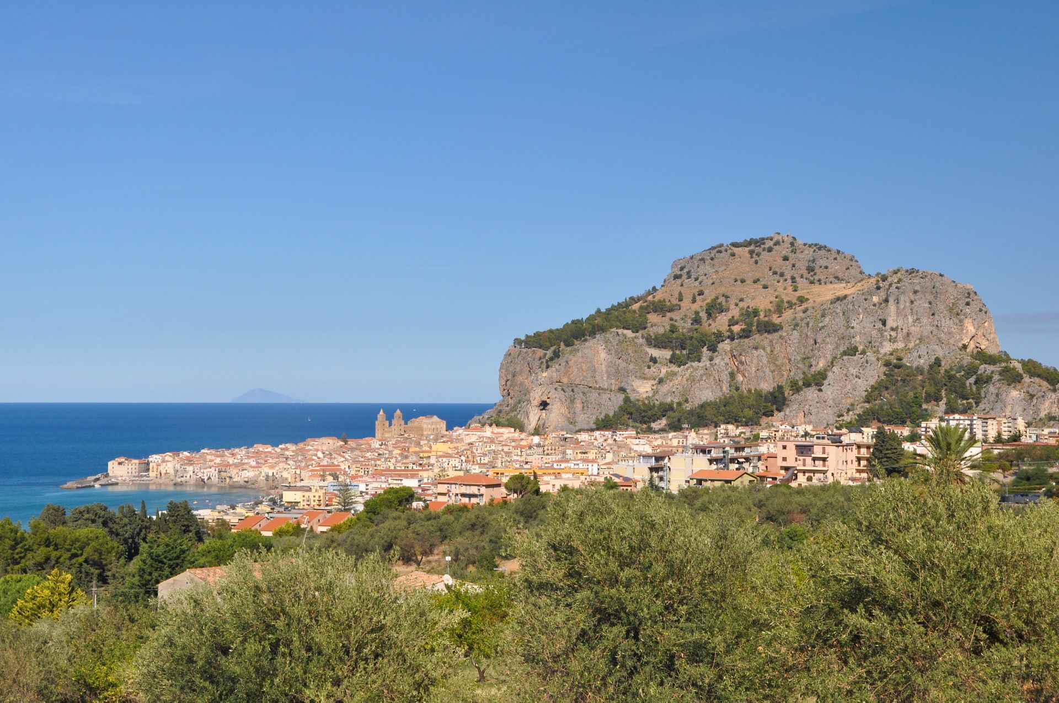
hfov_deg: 37.9
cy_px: 352
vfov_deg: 25.7
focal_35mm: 52
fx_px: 1542
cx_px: 530
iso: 250
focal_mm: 35
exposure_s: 1/160
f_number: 13
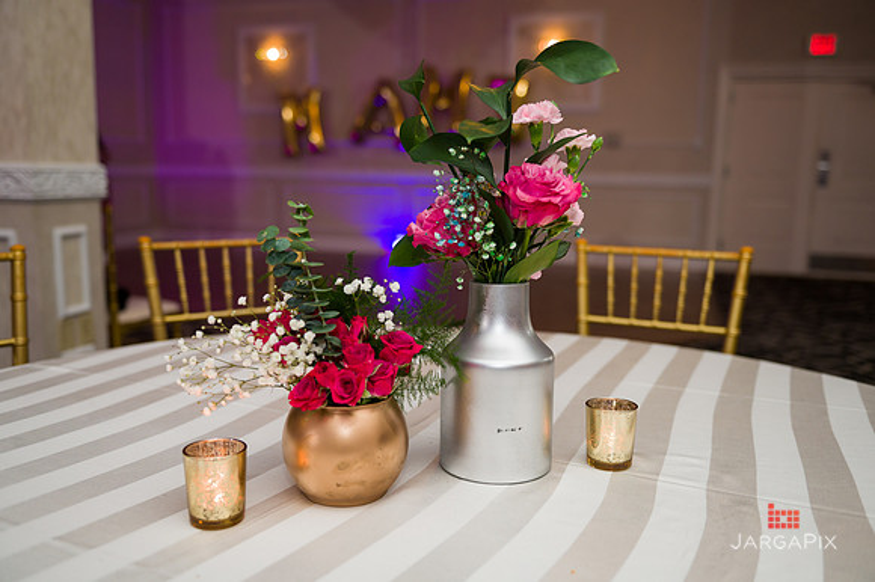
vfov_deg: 41.1
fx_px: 777
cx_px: 438
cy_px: 291
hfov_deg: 58.7
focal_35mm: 32
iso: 640
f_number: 3.2
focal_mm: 32
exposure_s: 1/200
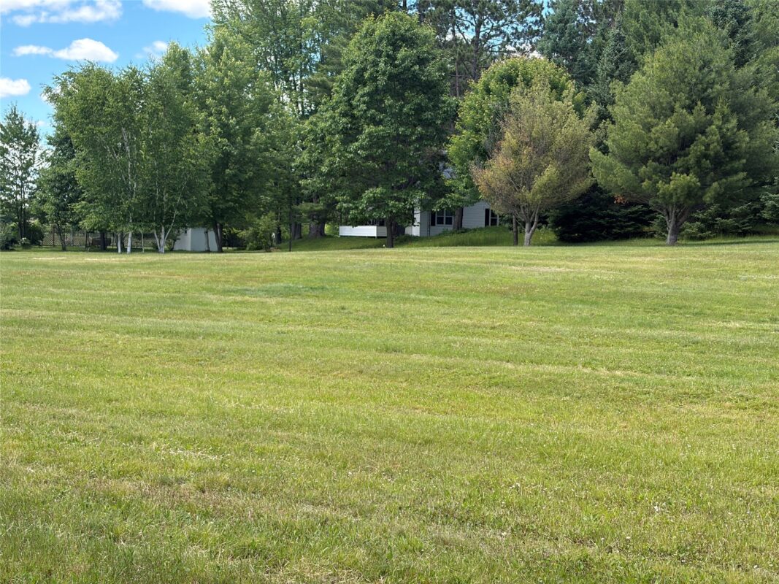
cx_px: 390
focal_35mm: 52
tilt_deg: -2.3
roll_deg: -0.6
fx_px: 1170
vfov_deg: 28.0
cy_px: 292
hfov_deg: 36.8
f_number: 1.6
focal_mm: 5.96
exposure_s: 1/884
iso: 50
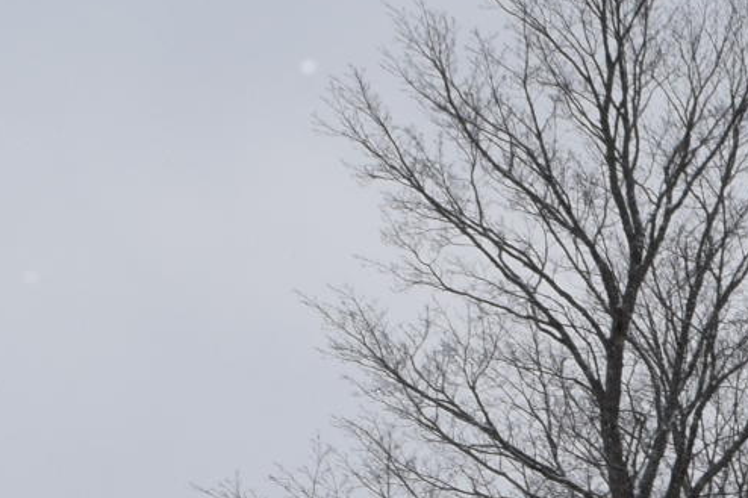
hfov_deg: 11.6
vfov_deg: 8.1
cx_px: 1367
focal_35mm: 164
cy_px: 876
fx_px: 3406
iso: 220
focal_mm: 18
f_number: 5.6
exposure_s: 1/125
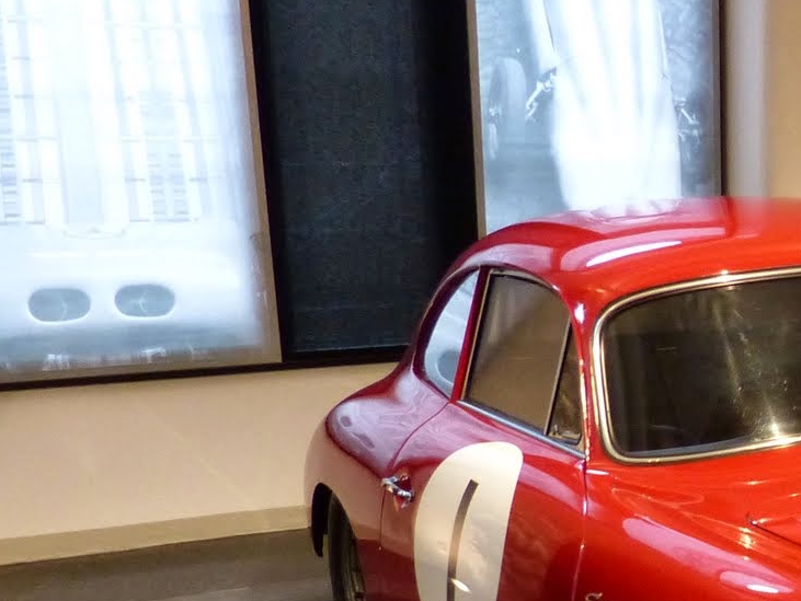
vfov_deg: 20.3
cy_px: 608
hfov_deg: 24.6
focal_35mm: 70
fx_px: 1621
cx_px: 1007
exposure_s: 1/40
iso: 400
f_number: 2.8
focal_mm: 4.5
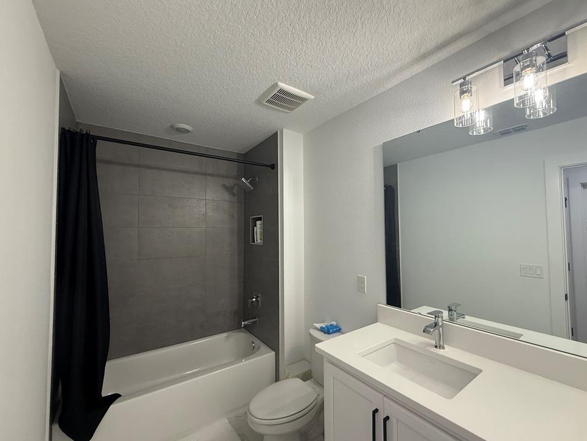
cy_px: 225
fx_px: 254
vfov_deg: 81.7
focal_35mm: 15
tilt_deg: +2.4
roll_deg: +0.5
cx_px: 305
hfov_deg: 98.1
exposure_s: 1/120
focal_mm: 2.22
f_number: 2.2
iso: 250
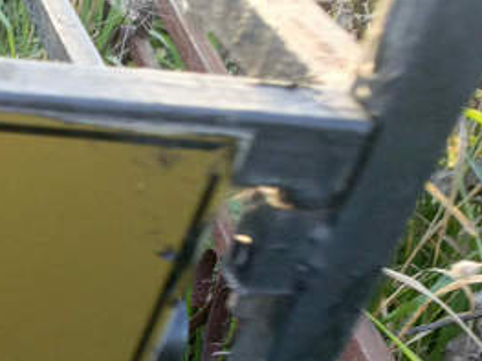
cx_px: -244
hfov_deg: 21.5
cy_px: 374
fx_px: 1058
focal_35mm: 76
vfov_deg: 18.8
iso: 218
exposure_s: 1/120
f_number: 1.69
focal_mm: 4.76
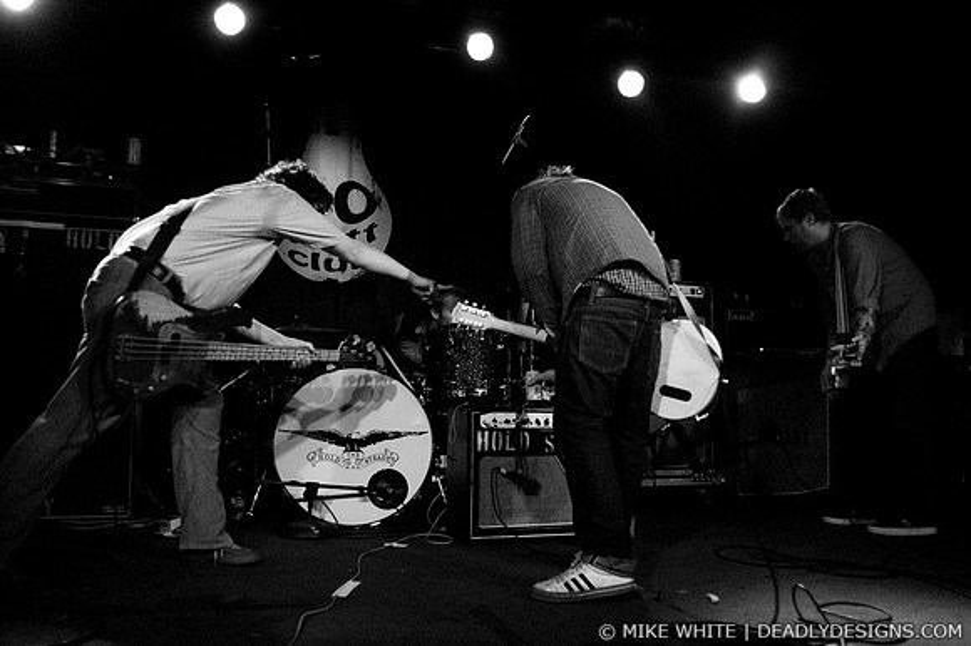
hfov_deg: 62.0
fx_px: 809
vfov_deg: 43.6
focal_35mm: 30
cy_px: 323
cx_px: 486
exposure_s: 1/125
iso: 800
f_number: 3.2
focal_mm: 20
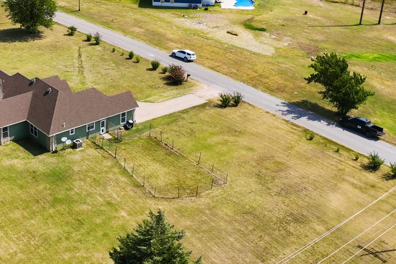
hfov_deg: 35.9
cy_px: 75
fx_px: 594
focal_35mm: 54
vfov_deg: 24.8
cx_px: 90
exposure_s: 1/2500
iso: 150
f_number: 2.8
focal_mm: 12.3
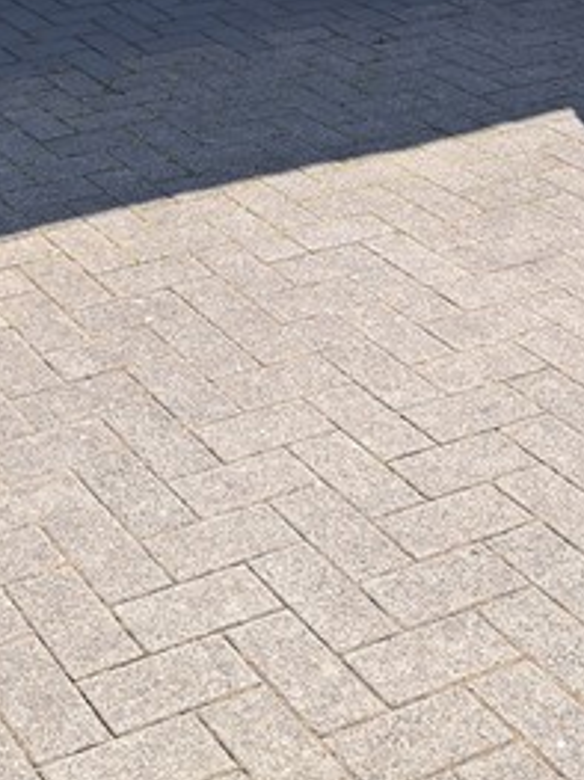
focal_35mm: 70
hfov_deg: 20.3
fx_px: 1576
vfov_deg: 26.2
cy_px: -18
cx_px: -12
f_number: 1.8
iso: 50
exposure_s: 1/497
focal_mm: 5.23
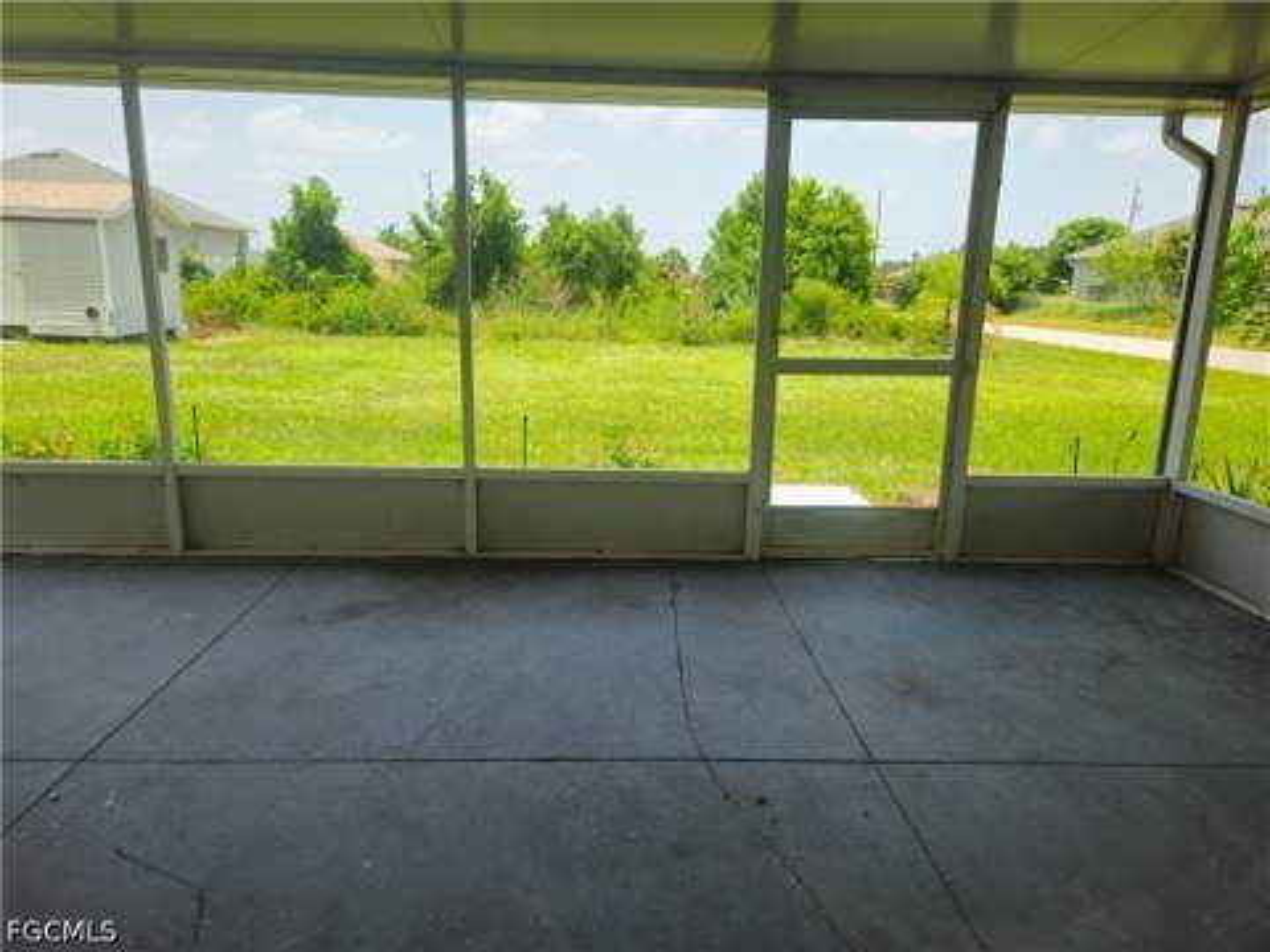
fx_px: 844
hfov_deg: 73.9
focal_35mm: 23
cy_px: 476
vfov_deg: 58.9
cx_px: 635
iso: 25
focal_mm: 5.4
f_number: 1.8
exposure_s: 1/449
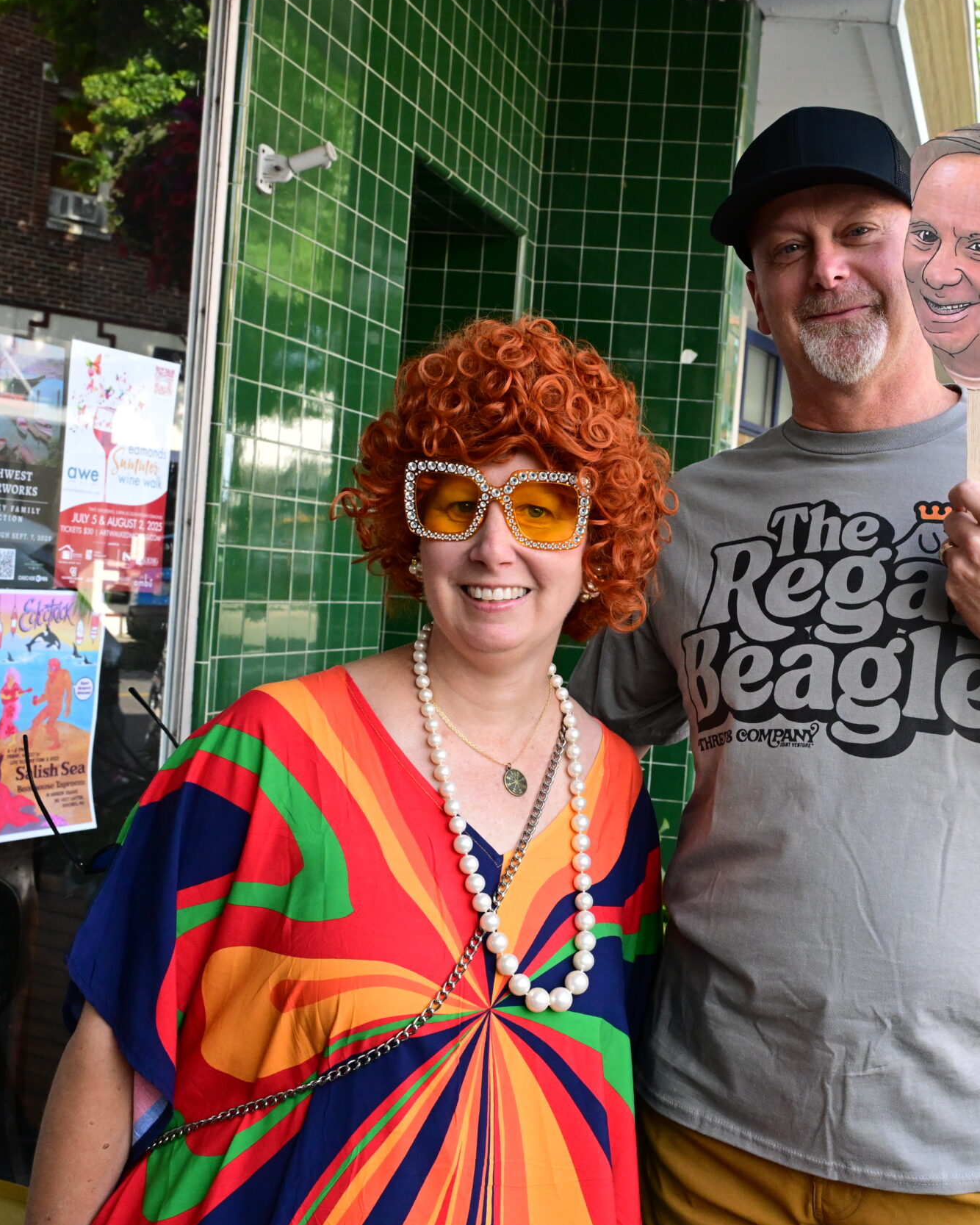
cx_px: 774
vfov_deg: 37.5
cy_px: 616
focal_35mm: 50
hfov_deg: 29.8
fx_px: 1802
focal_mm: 34.5
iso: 4000
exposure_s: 1/400
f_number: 10
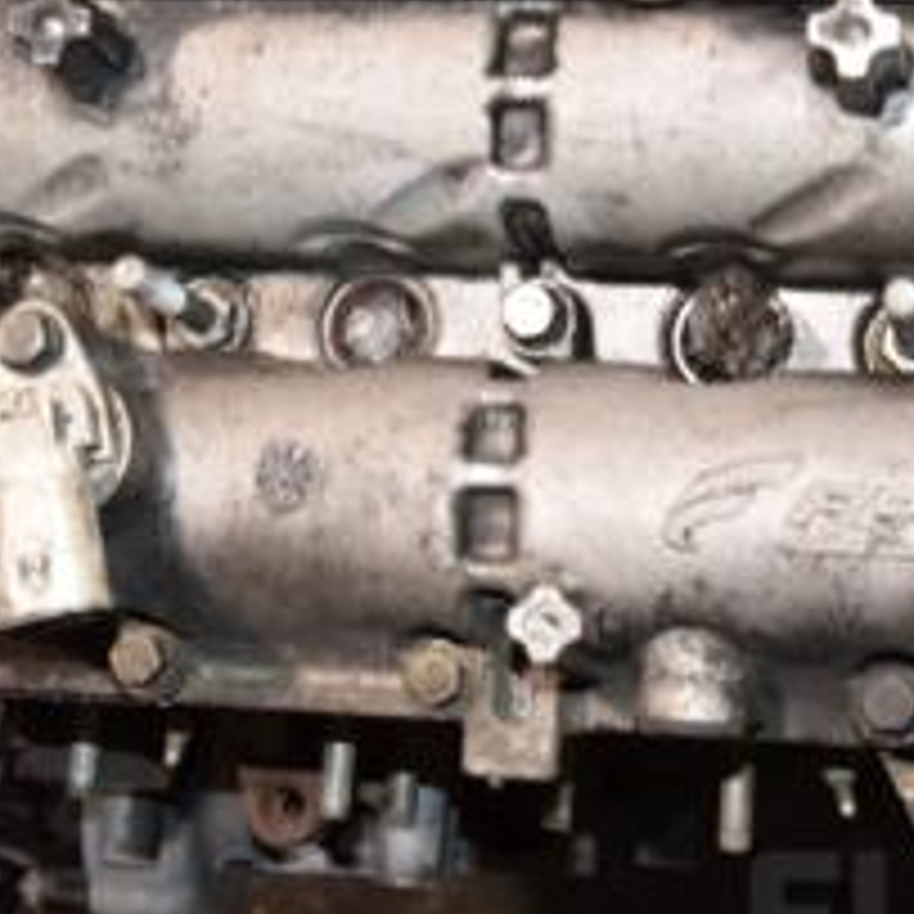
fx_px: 2479
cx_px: 666
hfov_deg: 20.7
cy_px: 320
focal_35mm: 83
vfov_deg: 20.8
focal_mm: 22
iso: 1600
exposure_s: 1/60
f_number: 5.6
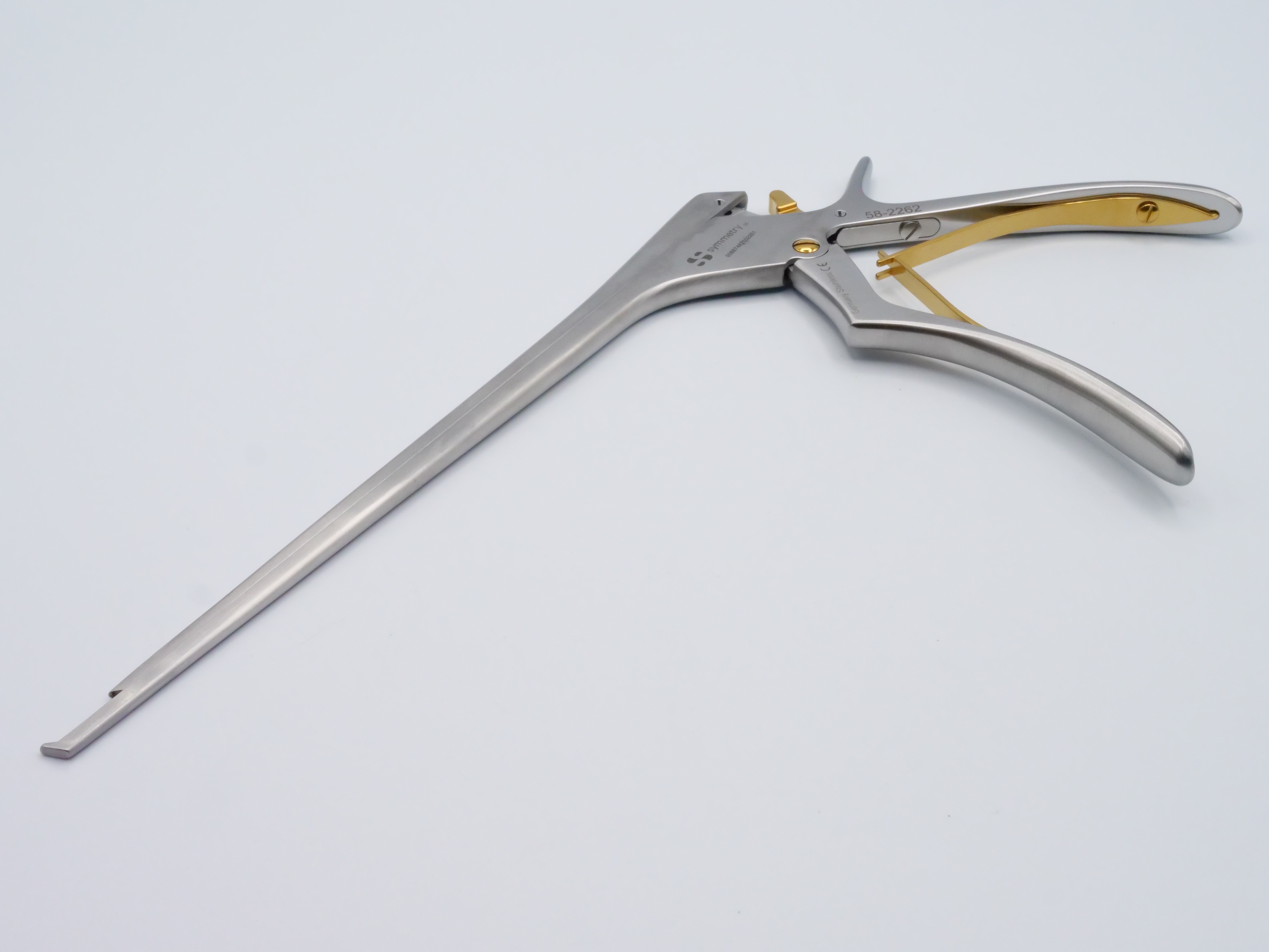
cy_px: 476
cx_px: 634
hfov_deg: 38.2
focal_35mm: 50
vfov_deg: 29.1
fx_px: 1833
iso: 3200
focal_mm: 25
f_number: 18
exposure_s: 1/250
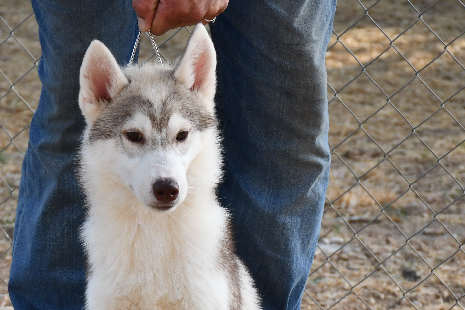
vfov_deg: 6.4
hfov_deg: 9.6
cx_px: 178
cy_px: 319
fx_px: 2764
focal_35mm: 214
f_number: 5.6
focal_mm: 60
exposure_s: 1/500
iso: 320
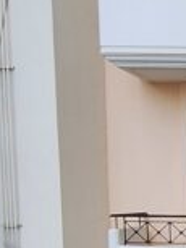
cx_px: 427
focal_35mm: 87
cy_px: 253
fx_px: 622
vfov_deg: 21.6
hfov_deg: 13.3
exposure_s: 1/158
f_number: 2.2
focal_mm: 1.74
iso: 40
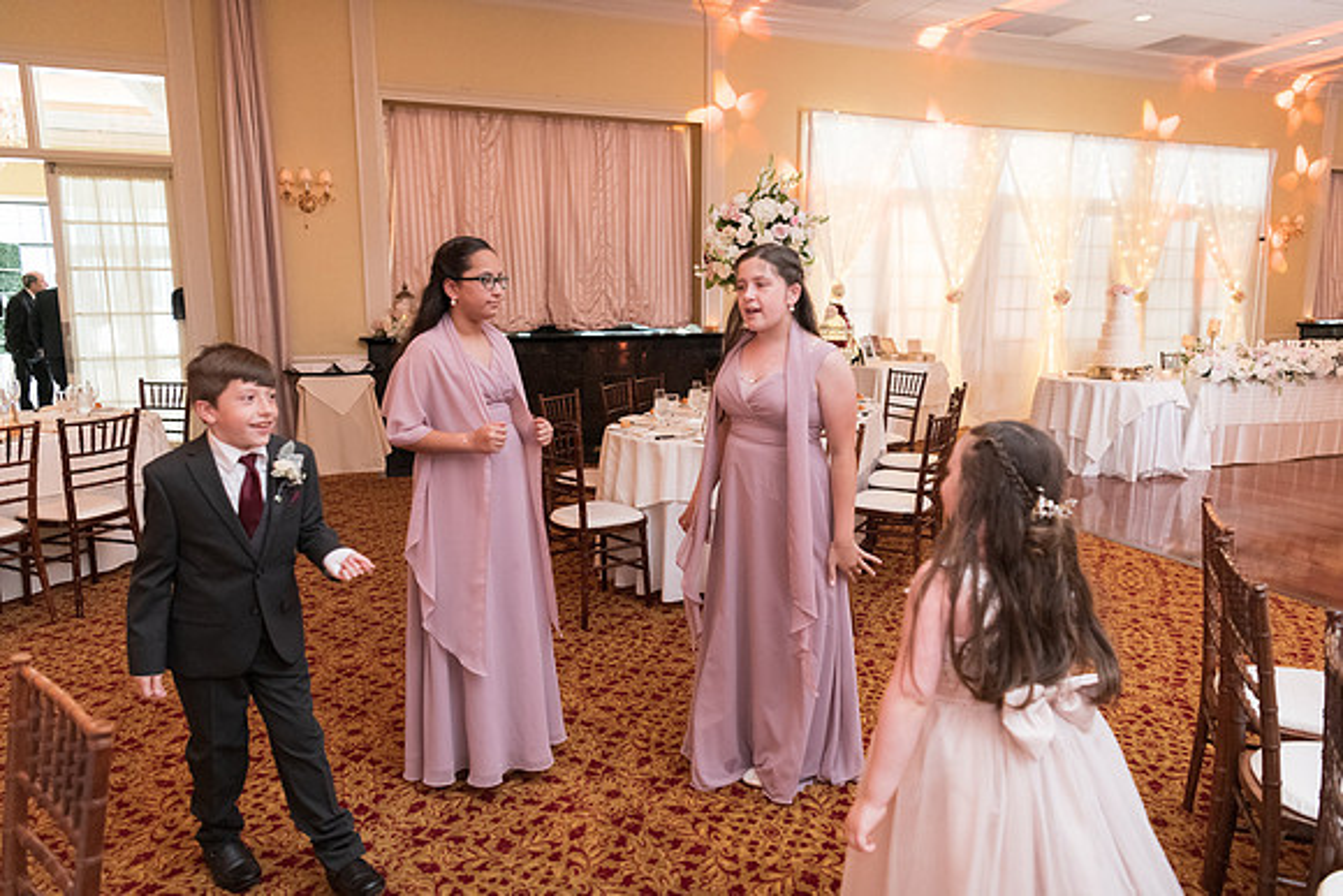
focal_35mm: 24
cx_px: 672
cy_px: 448
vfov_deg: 53.2
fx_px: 896
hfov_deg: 73.7
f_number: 2.8
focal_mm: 24
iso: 2500
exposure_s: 1/100
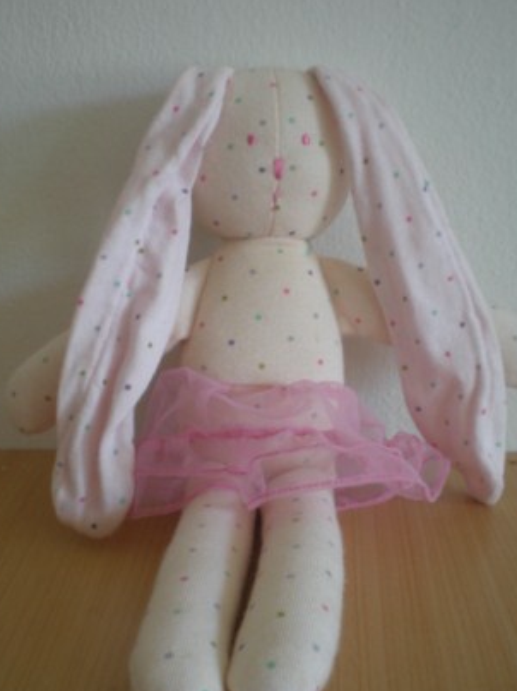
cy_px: 386
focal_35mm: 49
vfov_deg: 38.9
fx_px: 976
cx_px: 253
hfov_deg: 29.7
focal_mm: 6.3
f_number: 3.1
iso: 64
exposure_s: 1/10.1
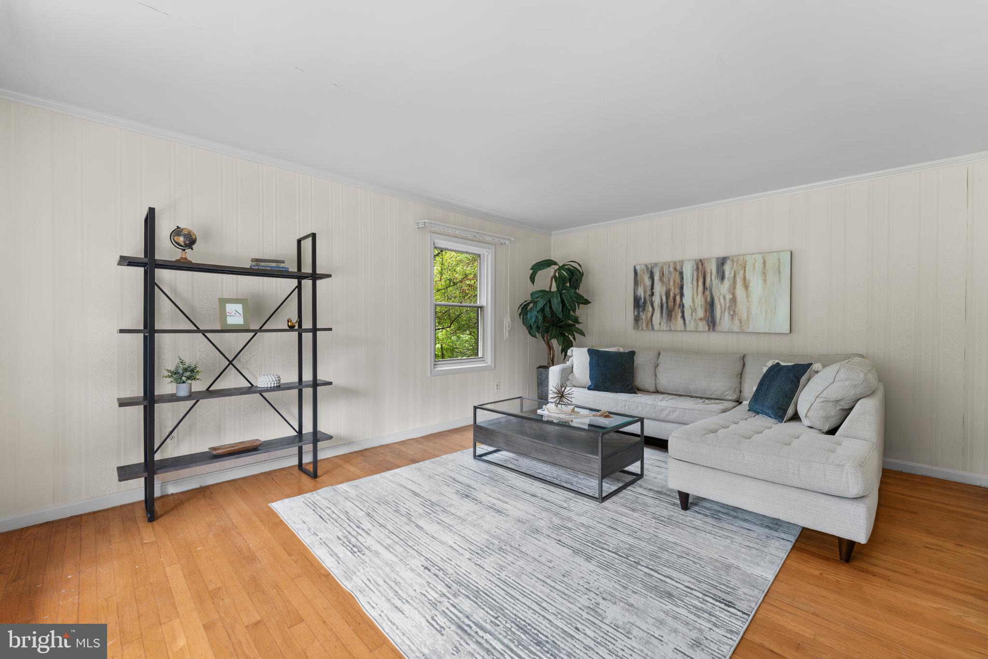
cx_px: 494
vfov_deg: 77.7
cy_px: 330
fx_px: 409
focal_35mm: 15
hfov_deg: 100.8
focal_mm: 14.9
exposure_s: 1/1.25
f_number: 8
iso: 100
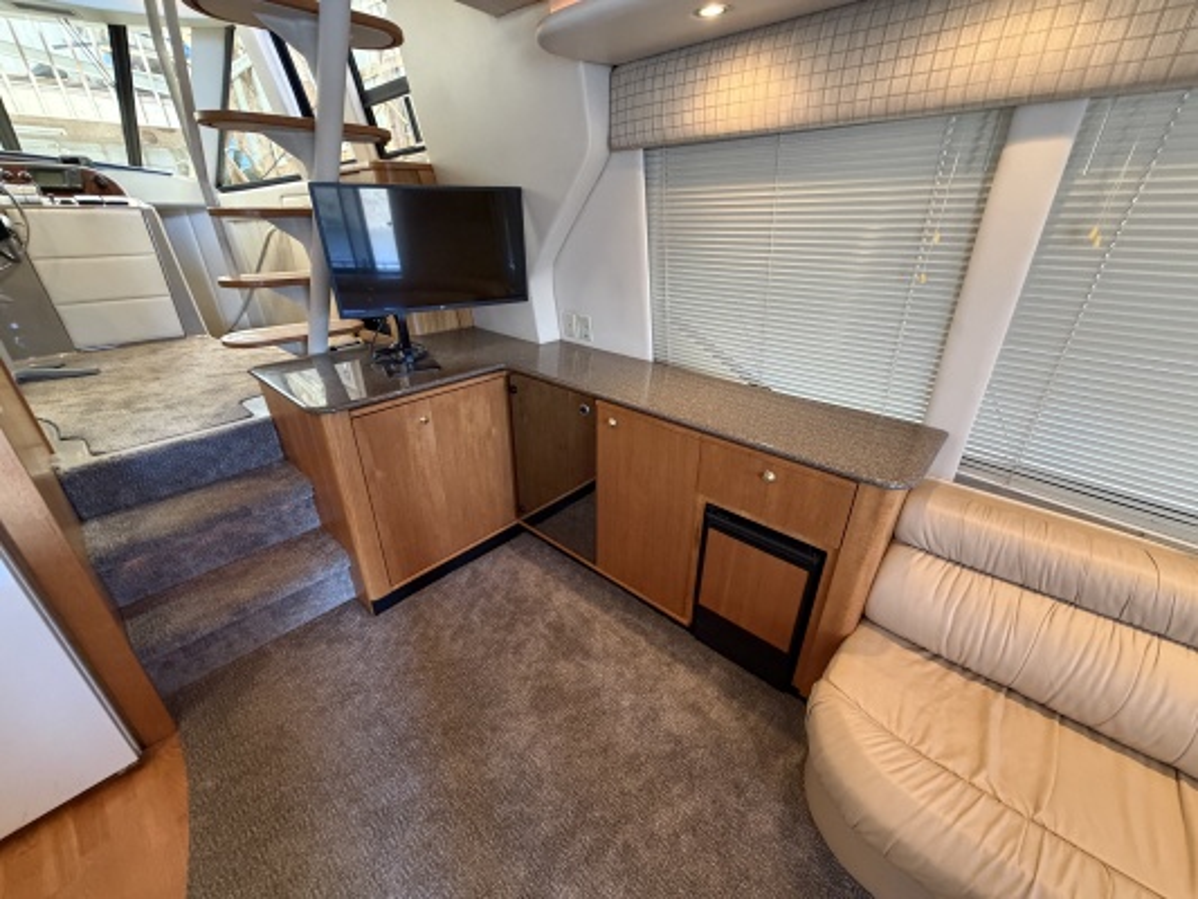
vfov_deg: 85.7
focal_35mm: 14
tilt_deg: -25.4
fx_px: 485
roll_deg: +0.5
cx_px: 599
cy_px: 450
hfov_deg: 102.1
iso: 400
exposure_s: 1/42
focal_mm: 2.22
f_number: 2.2
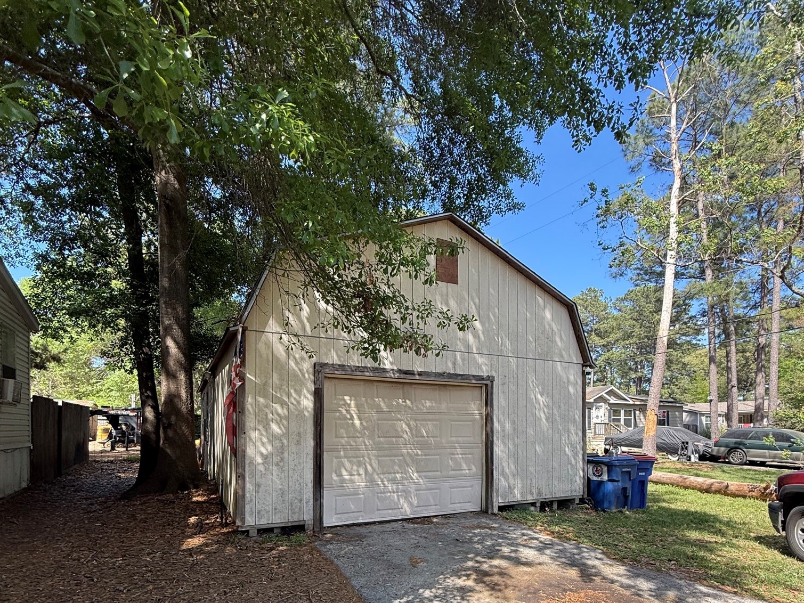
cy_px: 431
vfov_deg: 65.6
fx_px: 441
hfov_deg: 84.7
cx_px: 400
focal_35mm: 19
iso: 50
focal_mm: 2.22
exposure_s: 1/413
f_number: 2.2
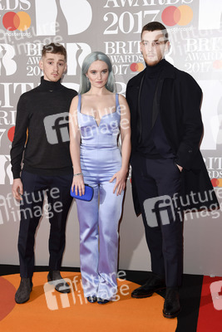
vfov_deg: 34.5
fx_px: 536
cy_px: 166
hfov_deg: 23.4
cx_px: 111
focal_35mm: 58
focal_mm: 58
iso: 400
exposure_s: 1/250
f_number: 7.1
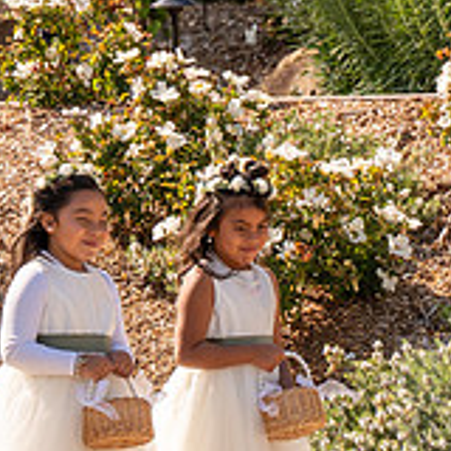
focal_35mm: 582
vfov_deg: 3.0
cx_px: 994
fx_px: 8579
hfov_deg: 3.0
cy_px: 443
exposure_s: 1/1600
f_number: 4.5
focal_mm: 130
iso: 200
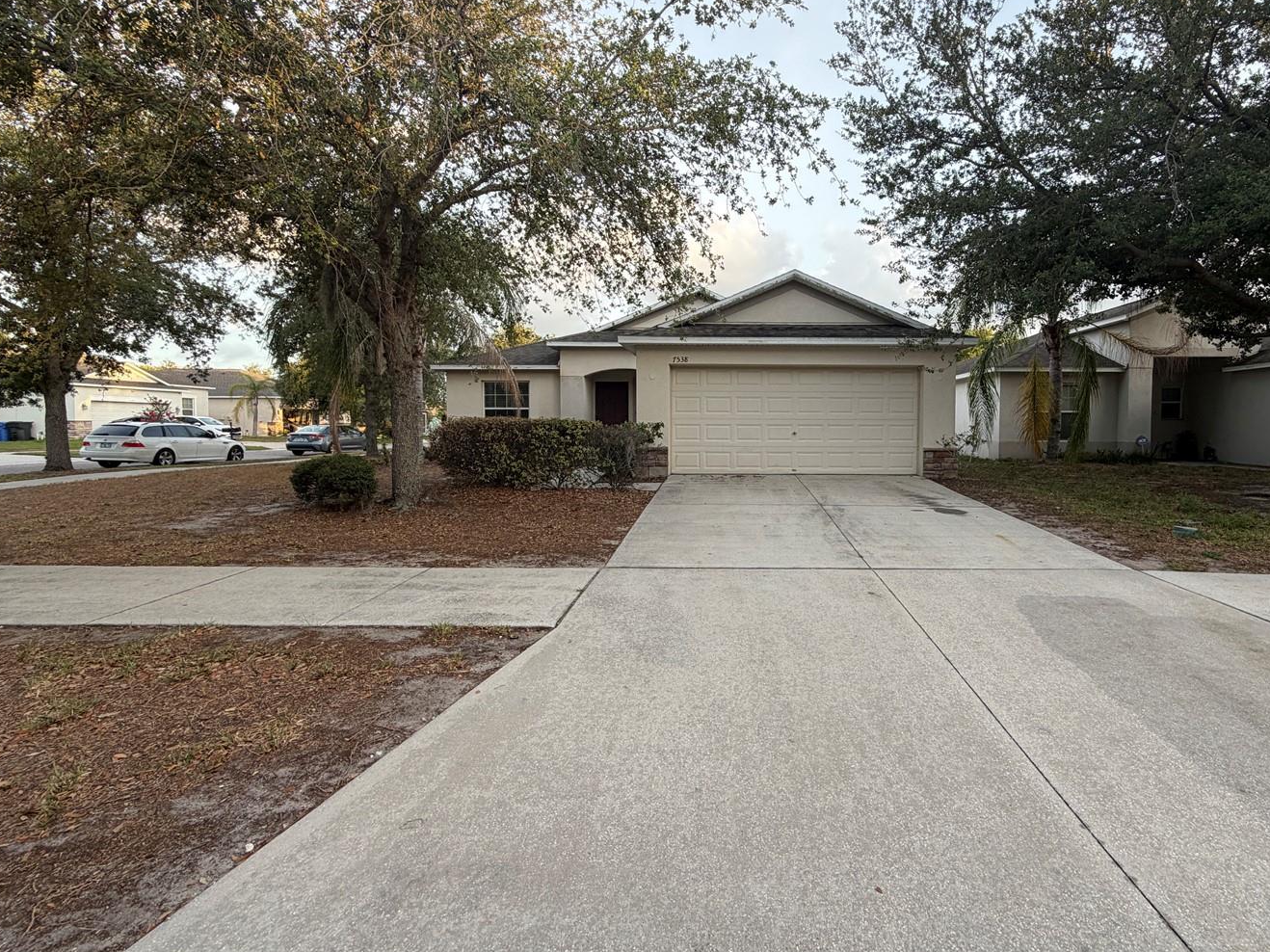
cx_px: 741
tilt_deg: -1.5
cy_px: 444
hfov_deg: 90.2
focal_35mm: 17
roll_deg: -0.1
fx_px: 624
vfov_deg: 74.6
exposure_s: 1/153
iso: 40
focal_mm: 2.22
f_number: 2.2
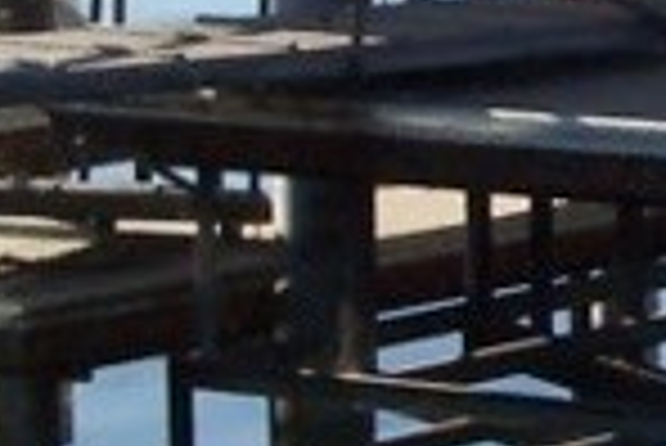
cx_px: 1044
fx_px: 6537
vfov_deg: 3.9
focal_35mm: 353
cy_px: -331
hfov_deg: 5.8
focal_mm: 10.7
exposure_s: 1/350
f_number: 5.6
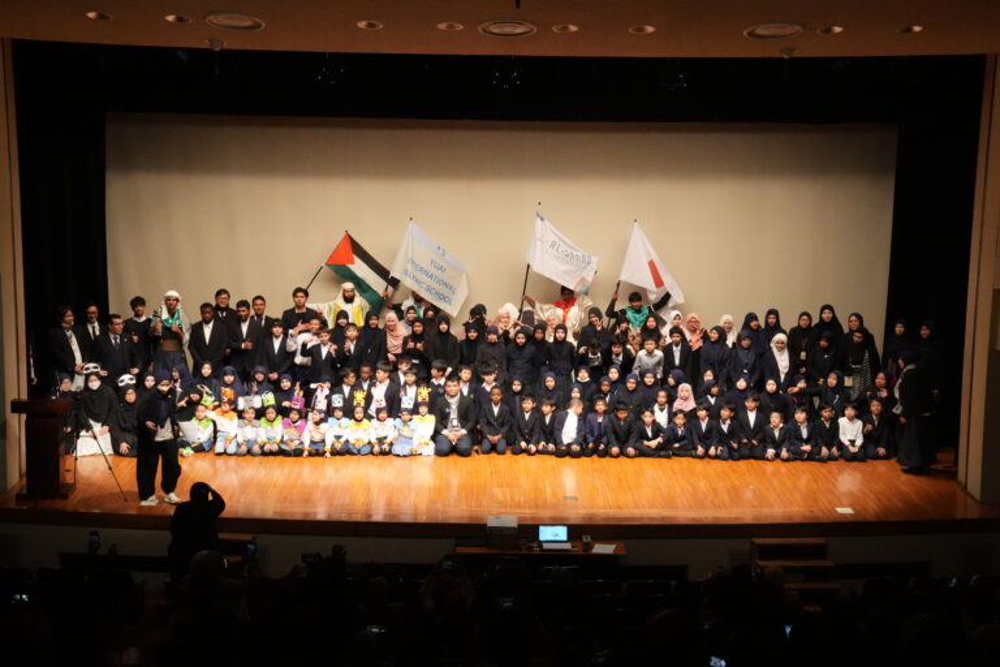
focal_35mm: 62
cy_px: 334
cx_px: 500
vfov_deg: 22.1
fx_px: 1708
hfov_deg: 32.6
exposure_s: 1/100
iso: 6400
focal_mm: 41
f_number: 9
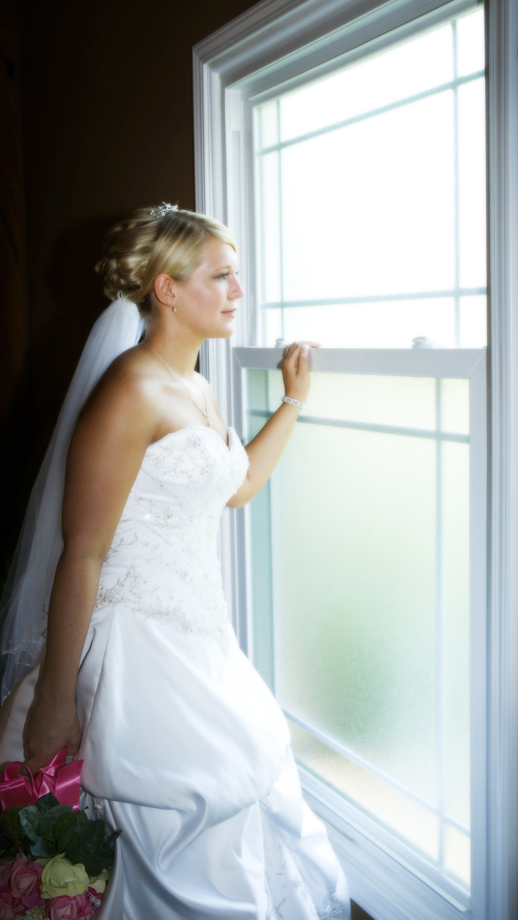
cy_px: 459
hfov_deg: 32.0
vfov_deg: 54.0
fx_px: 903
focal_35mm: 37
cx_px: 236
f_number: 6.3
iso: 160
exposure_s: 1/80
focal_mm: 35
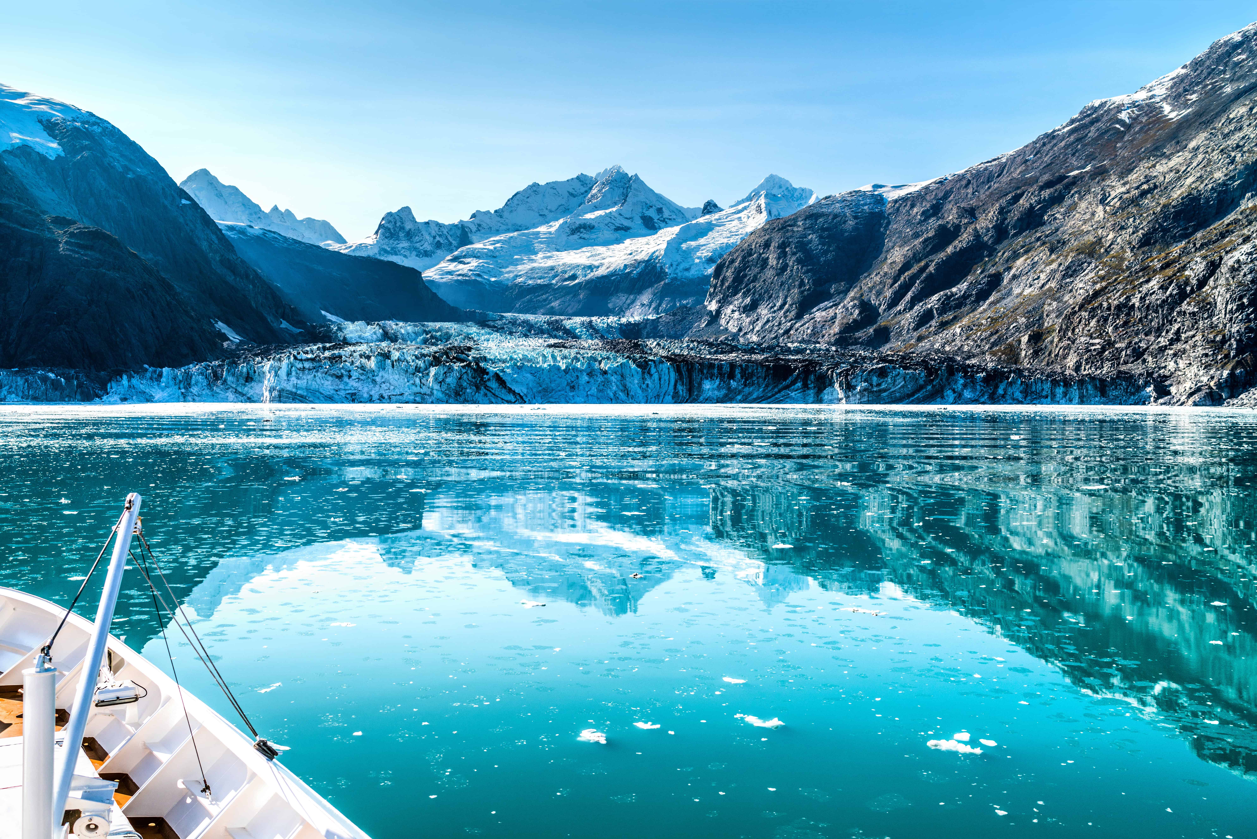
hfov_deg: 54.4
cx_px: 628
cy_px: 420
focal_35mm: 35
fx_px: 1222
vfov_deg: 37.9
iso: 160
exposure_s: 1/800
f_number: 4.5
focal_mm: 35
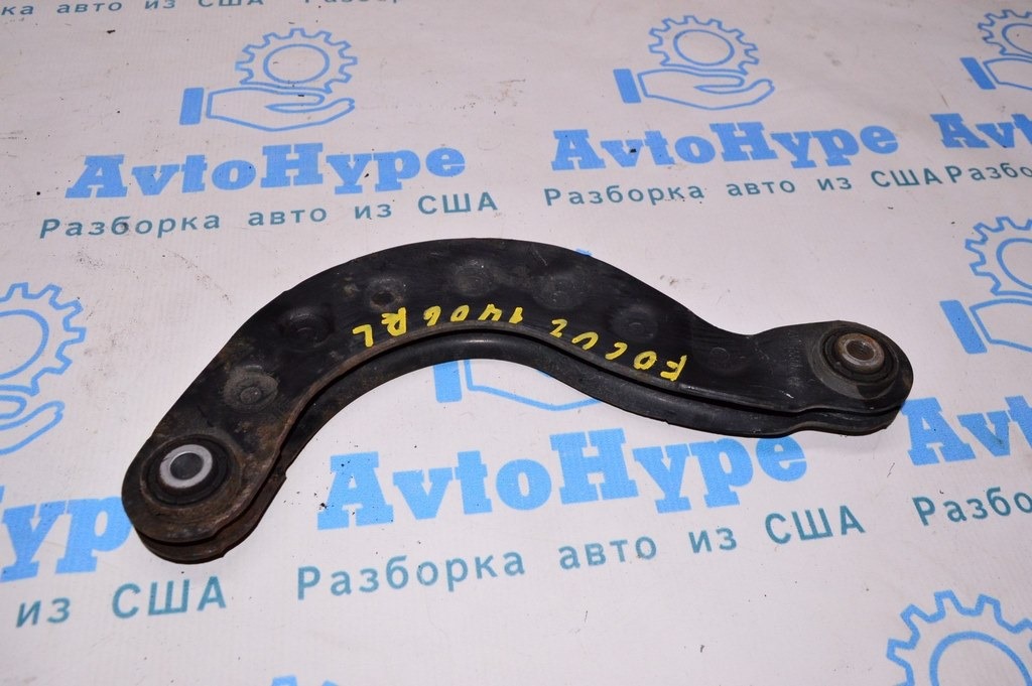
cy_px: 343
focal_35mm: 30
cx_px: 516
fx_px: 859
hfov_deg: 62.0
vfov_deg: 43.5
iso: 1600
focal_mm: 20
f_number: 8
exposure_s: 1/200
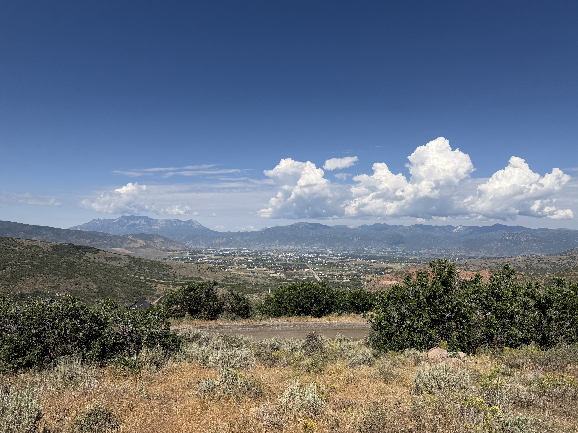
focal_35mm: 24
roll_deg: -1.4
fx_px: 401
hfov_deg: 71.6
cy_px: 216
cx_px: 289
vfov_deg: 56.8
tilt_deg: +3.6
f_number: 1.78
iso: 80
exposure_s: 1/8130
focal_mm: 6.76
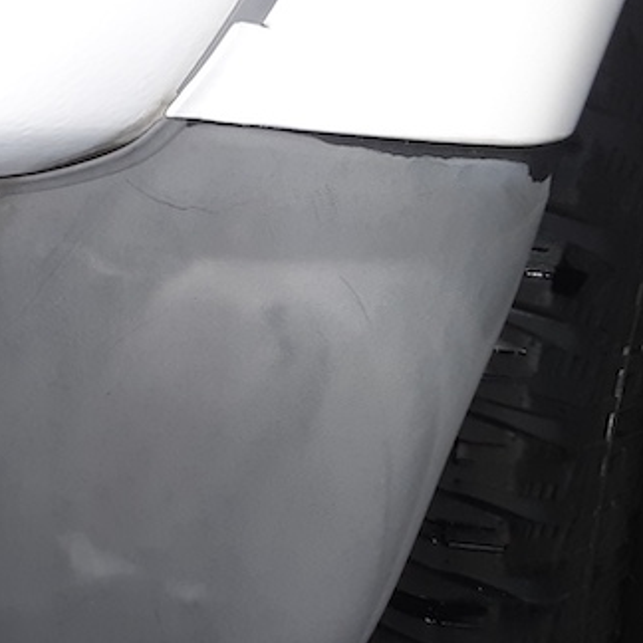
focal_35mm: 59
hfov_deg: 28.1
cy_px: 387
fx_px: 1240
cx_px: 83
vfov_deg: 29.0
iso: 1000
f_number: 1.9
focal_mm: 2.91
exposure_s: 1/15
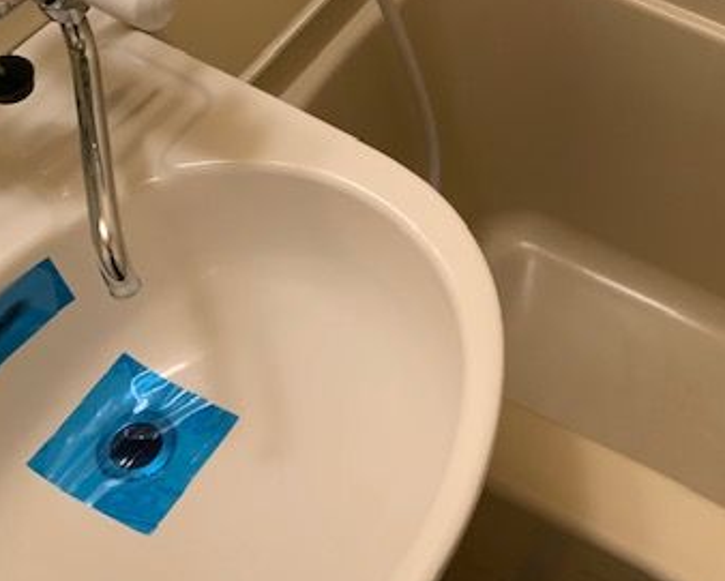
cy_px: 227
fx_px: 1031
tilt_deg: -58.9
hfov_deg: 37.2
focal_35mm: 48
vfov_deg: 31.4
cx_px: 596
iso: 200
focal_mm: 4.25
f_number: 1.8
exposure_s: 1/60
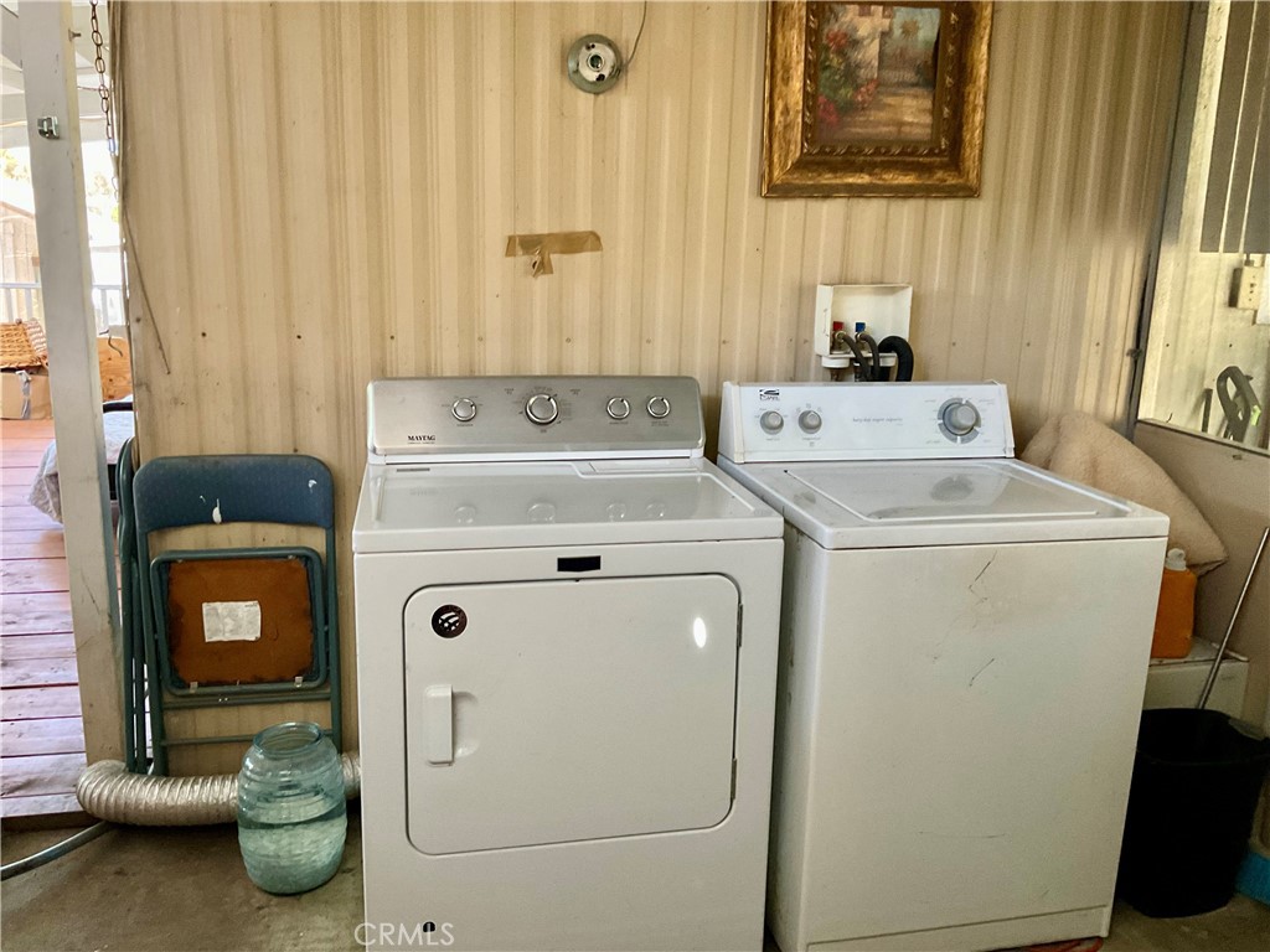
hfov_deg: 61.7
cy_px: 476
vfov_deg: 48.2
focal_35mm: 29
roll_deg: -1.2
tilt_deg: -11.9
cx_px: 635
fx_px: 1064
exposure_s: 1/60
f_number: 1.8
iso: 250
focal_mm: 3
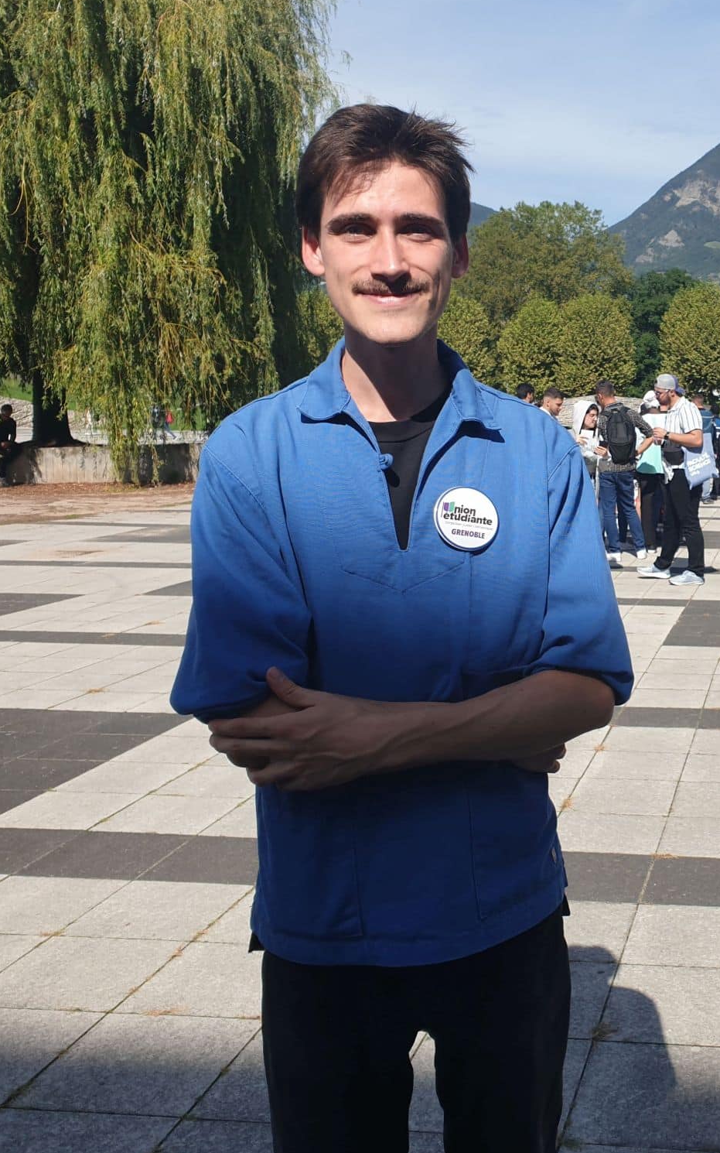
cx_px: 685
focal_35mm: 37
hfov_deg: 32.2
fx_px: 1162
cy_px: 575
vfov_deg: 52.8
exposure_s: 1/1761
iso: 50
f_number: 2.4
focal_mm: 4.3
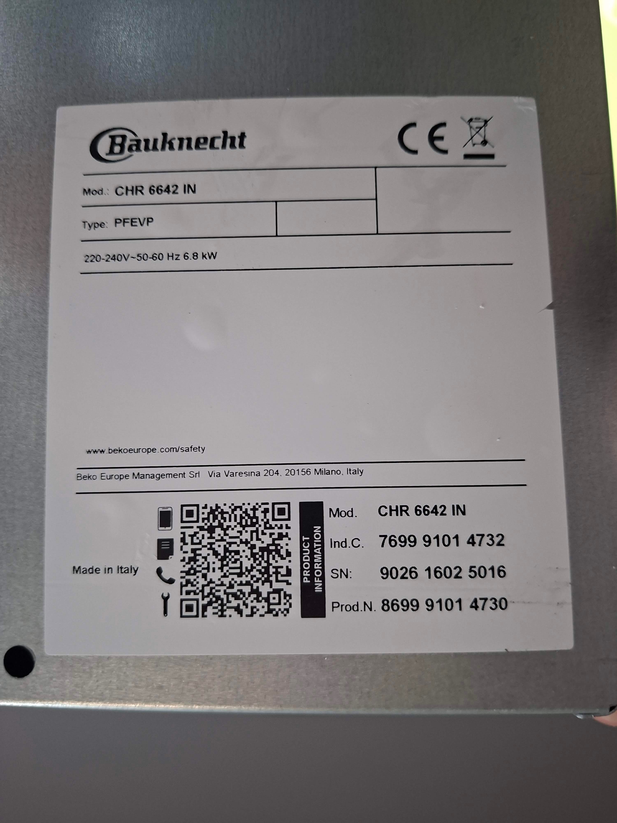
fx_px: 547
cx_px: 308
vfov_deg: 73.9
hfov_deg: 58.9
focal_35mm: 23
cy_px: 412
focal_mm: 5.54
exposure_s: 1/50
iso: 160
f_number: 1.8
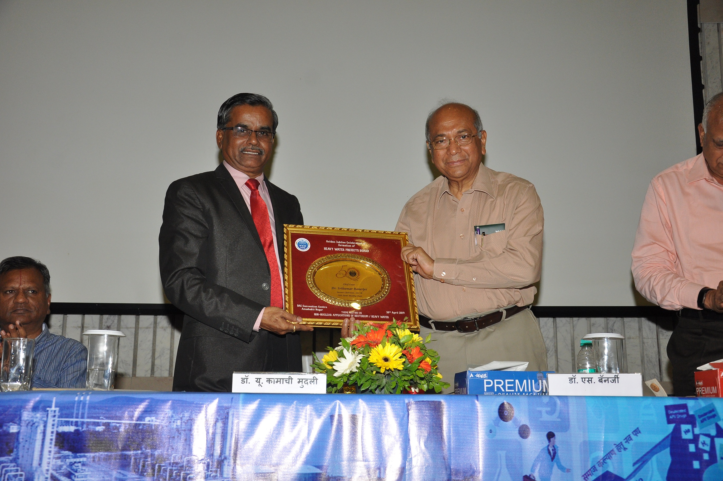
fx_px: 843
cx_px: 362
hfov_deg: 46.4
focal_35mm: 42
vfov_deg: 31.8
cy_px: 240
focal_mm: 28
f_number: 6.3
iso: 1000
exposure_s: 1/125
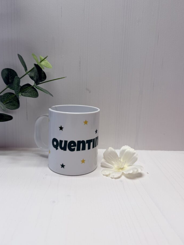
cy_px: 111
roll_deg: -1.0
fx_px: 191
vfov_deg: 65.2
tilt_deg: -10.0
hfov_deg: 51.3
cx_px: 85
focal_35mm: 27
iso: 80
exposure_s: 1/559
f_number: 1.78
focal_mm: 6.76
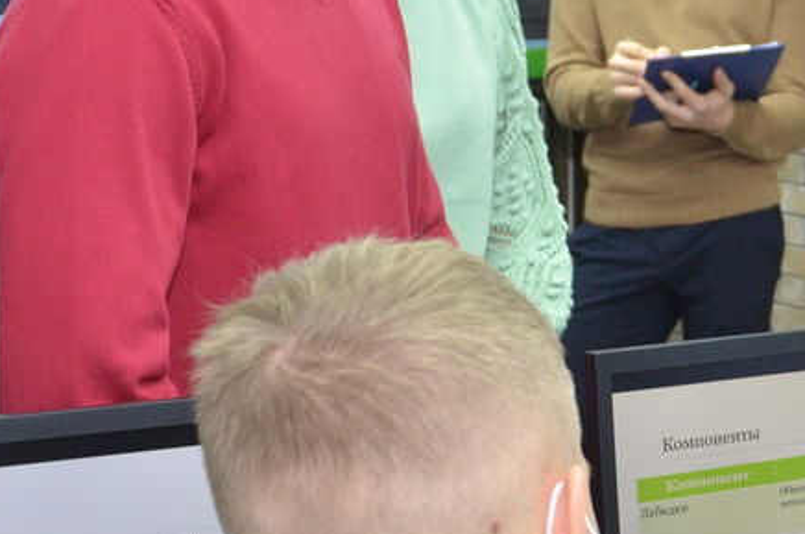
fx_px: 2366
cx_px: 829
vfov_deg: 12.9
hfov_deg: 18.7
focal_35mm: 106
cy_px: 206
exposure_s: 1/250
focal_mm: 22
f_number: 5.6
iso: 800
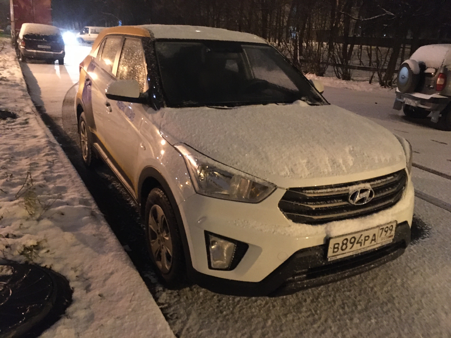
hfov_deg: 61.7
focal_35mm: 29
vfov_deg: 48.2
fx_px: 378
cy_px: 169
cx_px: 226
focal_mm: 4.15
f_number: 2.2
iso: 800
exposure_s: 1/17
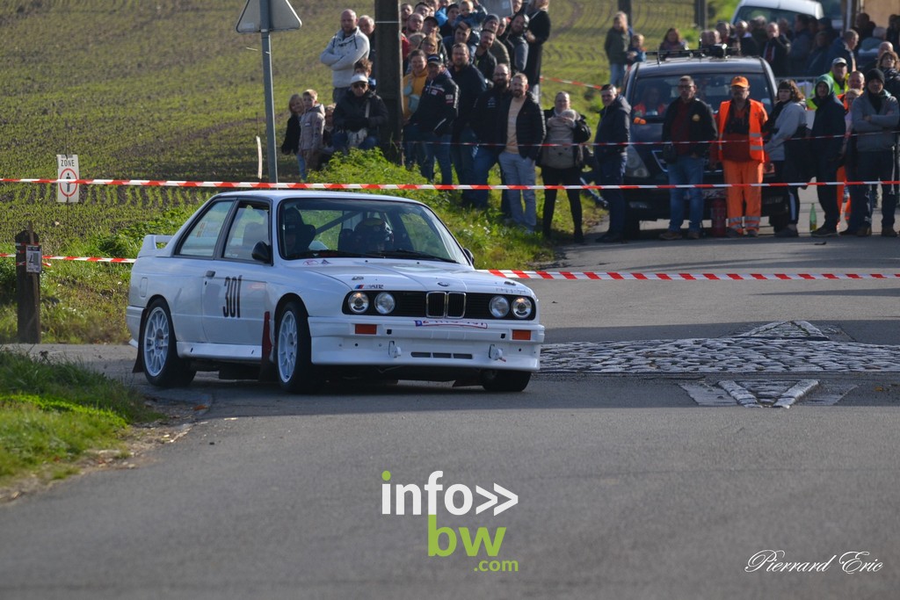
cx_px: 450
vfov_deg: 3.1
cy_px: 300
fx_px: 11251
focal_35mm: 450
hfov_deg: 4.6
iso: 400
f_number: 6
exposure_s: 1/1600
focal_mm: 300
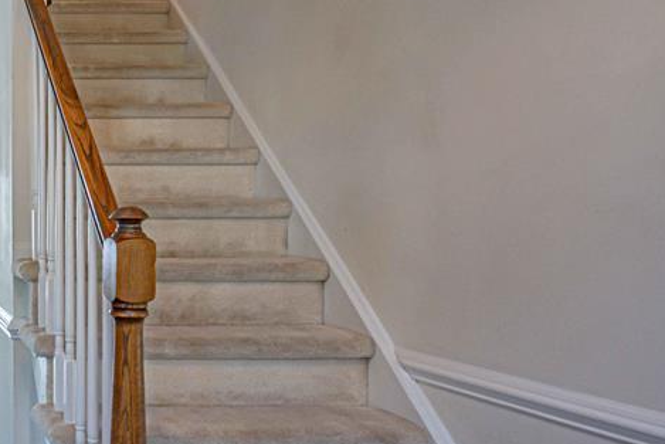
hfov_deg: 41.1
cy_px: 240
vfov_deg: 35.9
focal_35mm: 37
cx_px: -72
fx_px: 684
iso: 640
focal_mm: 16
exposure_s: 1/400
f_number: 5
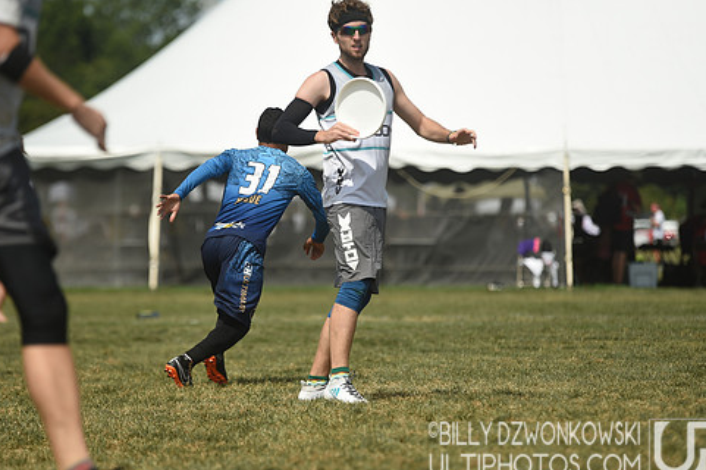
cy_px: 211
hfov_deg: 8.5
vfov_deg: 5.7
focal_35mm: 241
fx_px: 4723
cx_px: 335
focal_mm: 200
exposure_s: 1/2000
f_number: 3.5
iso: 100
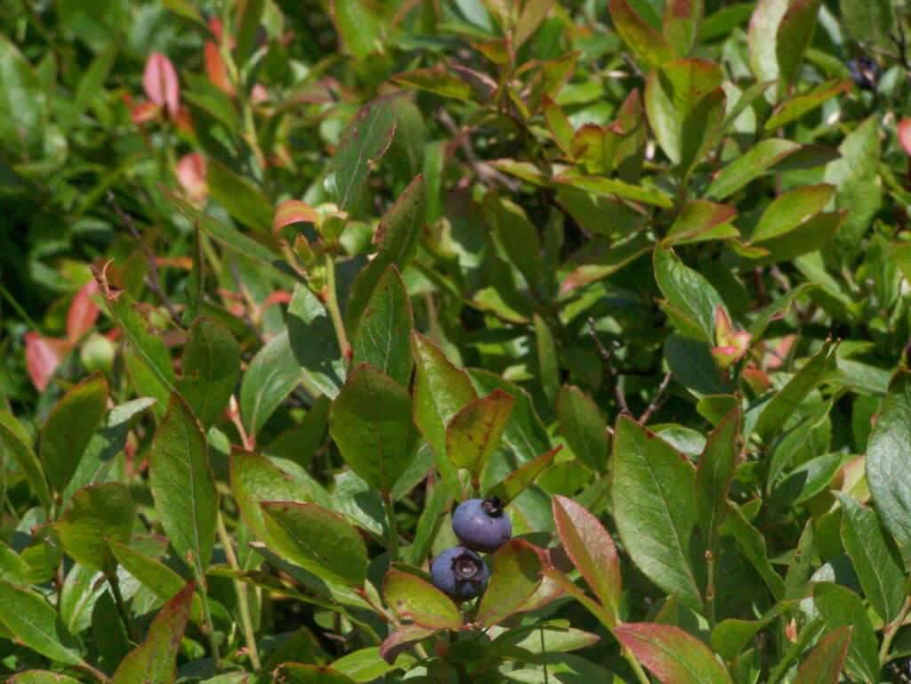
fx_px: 4448
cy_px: 342
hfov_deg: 11.7
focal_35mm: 169
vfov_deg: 8.8
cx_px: 456
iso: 400
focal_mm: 28
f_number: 6.3
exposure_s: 1/1600
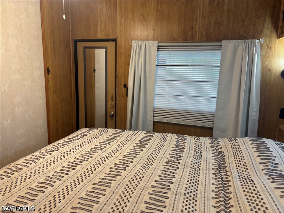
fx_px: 213
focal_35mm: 26
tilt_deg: -10.7
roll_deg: -2.0
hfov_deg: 67.3
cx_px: 142
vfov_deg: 53.1
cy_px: 106
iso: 64
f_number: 1.6
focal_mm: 5.96
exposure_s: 1/60
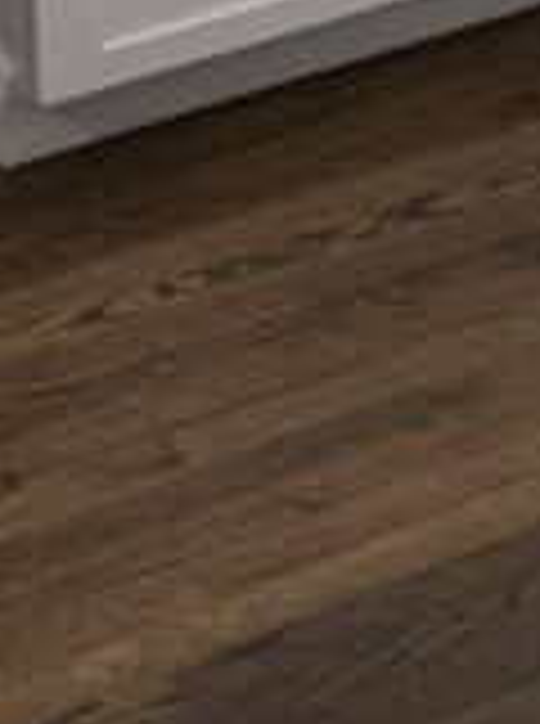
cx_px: 1364
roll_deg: -0.7
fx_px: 3195
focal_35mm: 153
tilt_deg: -6.0
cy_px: -1133
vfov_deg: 10.6
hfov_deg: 8.7
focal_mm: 6.76
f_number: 1.78
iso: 80
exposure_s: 1/137
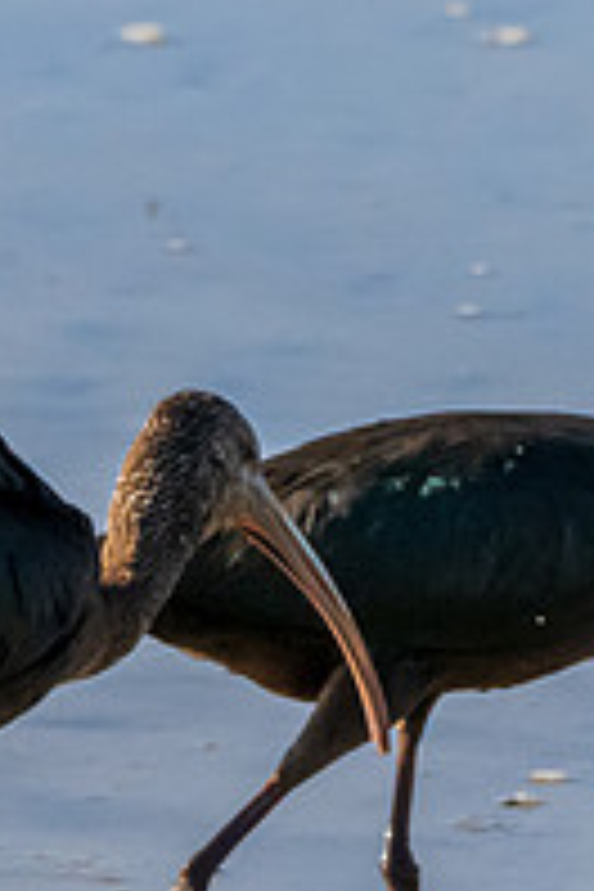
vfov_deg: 0.8
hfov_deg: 0.5
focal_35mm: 2613
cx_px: 169
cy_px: 714
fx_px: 64667
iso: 2800
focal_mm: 500
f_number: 10
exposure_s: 1/3200
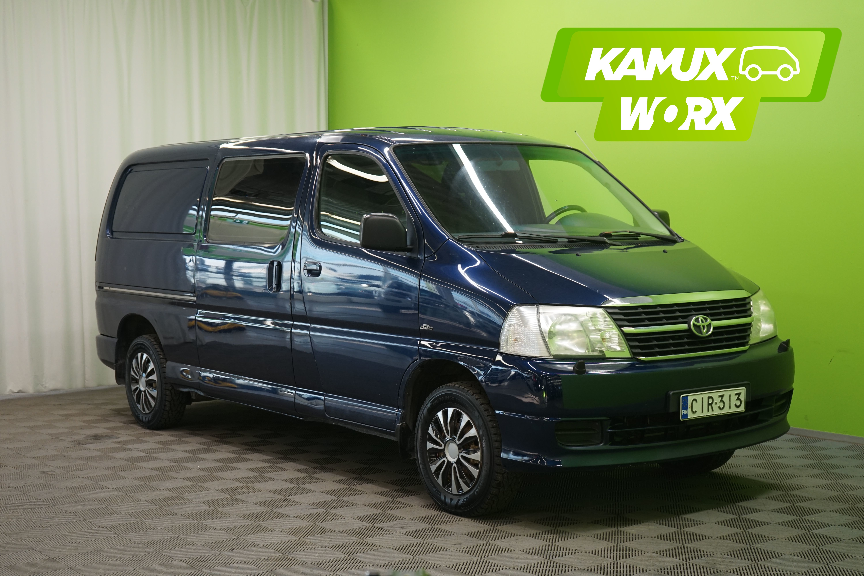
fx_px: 1296
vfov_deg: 25.1
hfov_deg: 36.9
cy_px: 288
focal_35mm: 54
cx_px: 432
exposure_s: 1/60
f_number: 5.6
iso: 800
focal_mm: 54
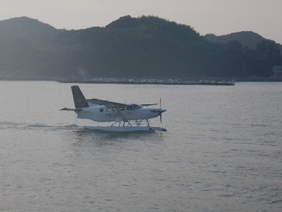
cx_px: 131
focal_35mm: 101
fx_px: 823
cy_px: 133
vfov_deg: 14.6
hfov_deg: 19.4
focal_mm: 13
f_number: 4.5
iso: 125
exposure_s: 1/800
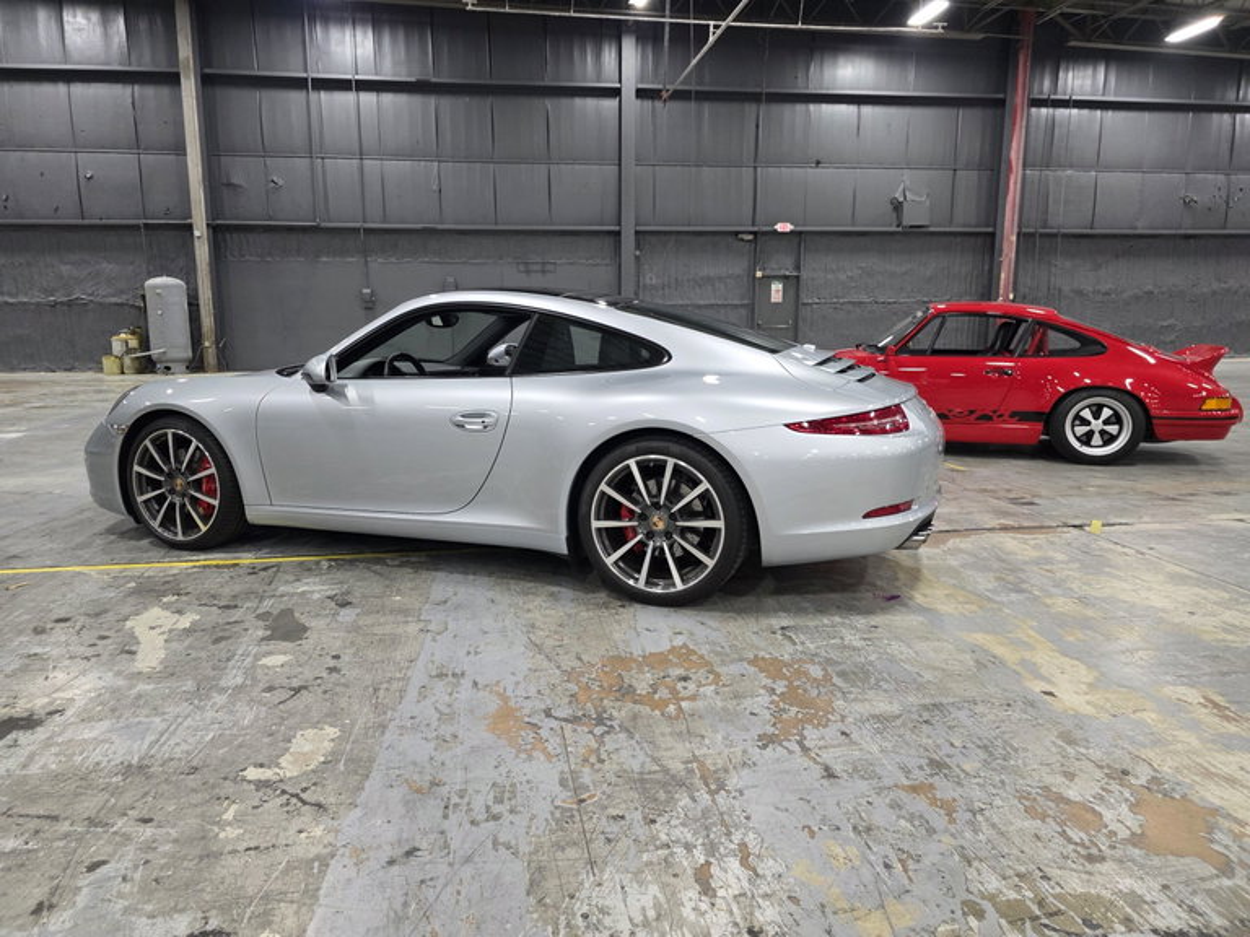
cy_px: 468
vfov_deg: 58.9
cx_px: 625
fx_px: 831
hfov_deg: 73.9
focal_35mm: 23
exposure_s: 1/120
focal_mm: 6.3
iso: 250
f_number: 1.7
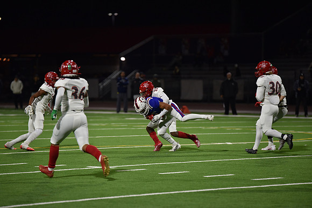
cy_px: 104
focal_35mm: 200
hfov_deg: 10.3
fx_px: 1734
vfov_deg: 6.9
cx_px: 156
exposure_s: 1/500
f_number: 2.8
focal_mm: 200
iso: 1250
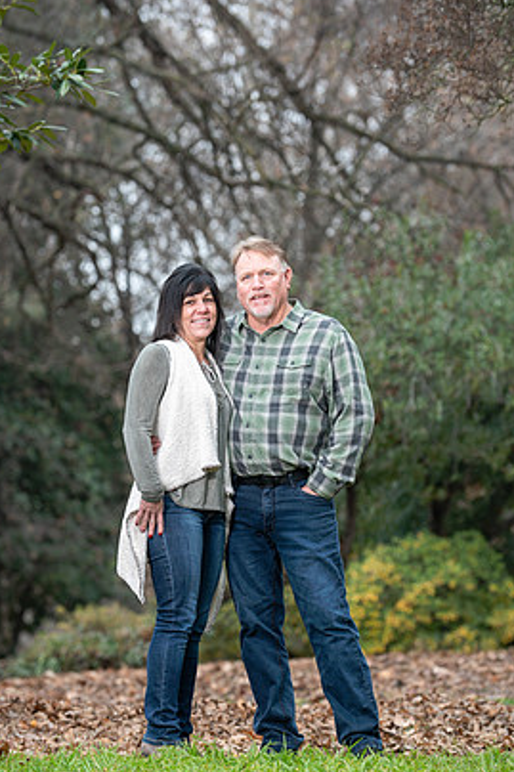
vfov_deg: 12.3
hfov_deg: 8.2
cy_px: 399
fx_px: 3579
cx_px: 260
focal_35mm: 167
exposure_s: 1/125
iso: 200
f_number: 4
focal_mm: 150
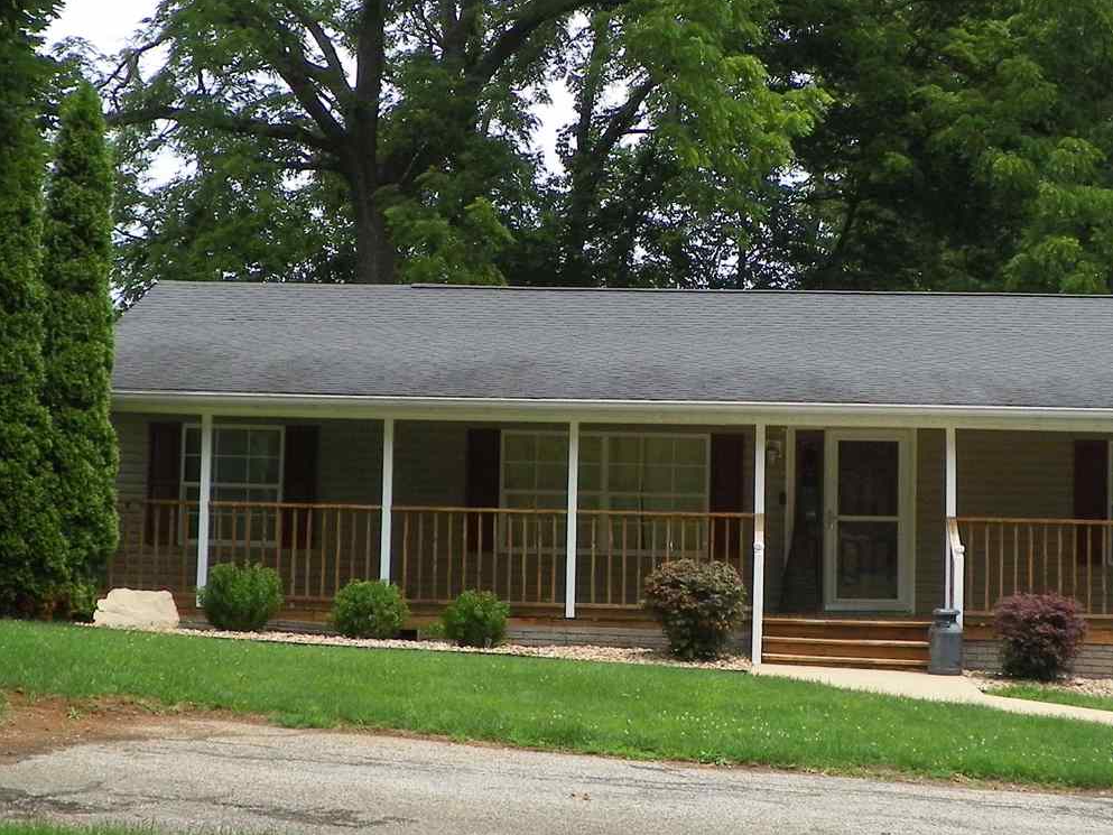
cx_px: 698
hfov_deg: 29.3
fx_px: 2122
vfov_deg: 22.2
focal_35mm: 66
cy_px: 352
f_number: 4
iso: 64
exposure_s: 1/400
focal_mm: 5.7
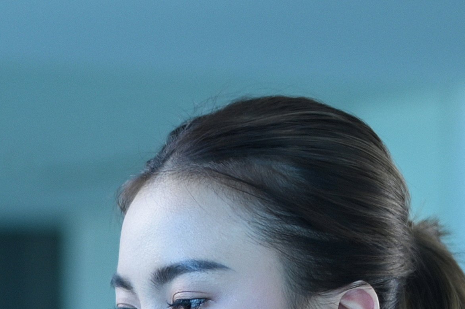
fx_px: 3343
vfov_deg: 5.1
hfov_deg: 7.8
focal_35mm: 259
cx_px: -287
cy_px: 781
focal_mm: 50
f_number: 2
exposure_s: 1/125
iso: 125
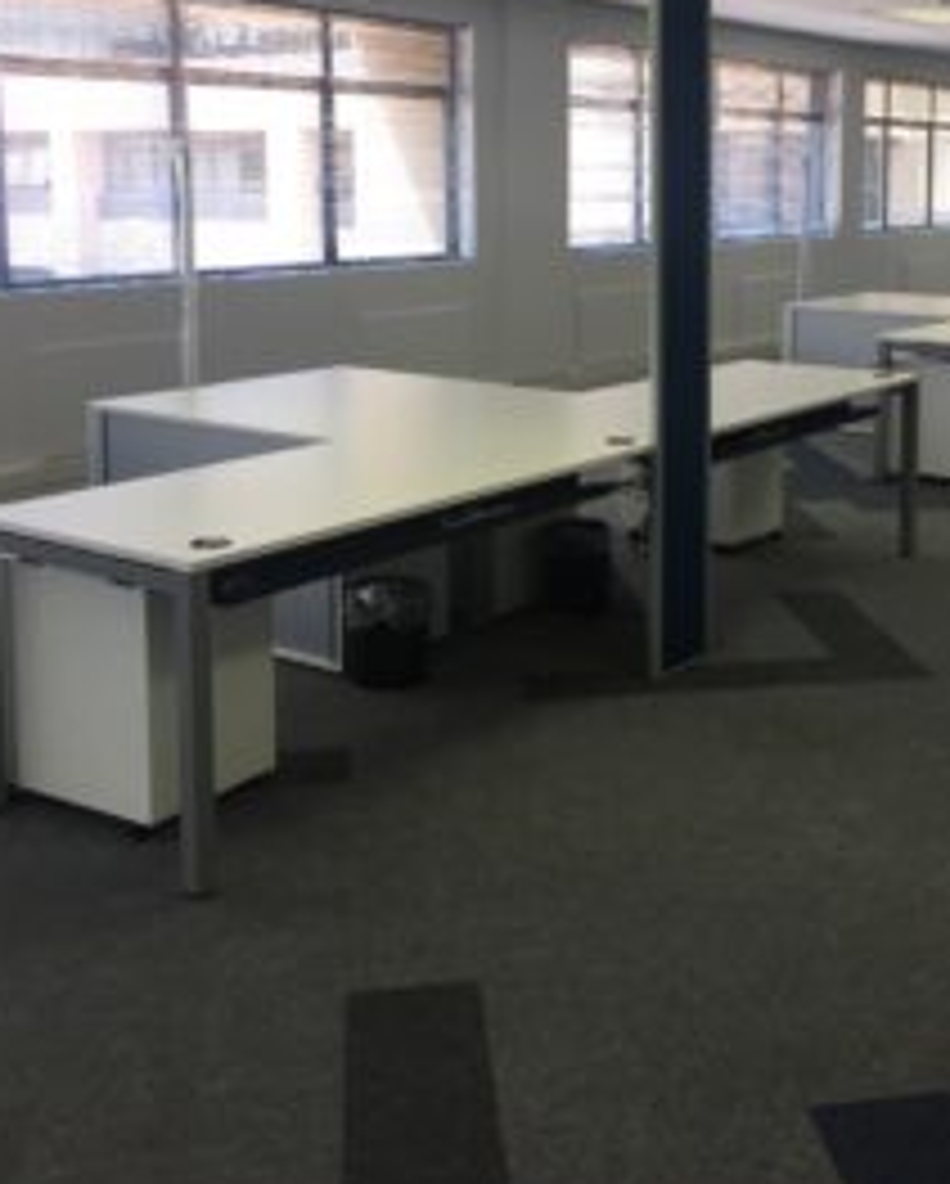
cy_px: 347
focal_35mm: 43
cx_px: 648
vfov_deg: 42.0
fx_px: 1509
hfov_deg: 34.6
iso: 50
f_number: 2.2
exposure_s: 1/100
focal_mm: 4.15
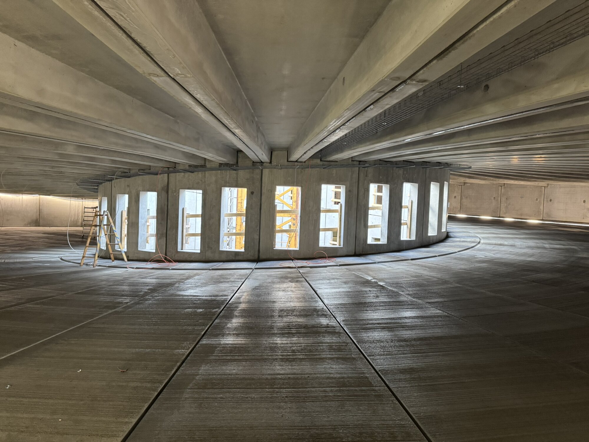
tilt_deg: -1.2
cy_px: 221
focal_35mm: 24
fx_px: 408
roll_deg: -2.2
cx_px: 294
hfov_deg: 71.6
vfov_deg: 56.8
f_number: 1.78
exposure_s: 1/50
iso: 640
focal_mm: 6.76
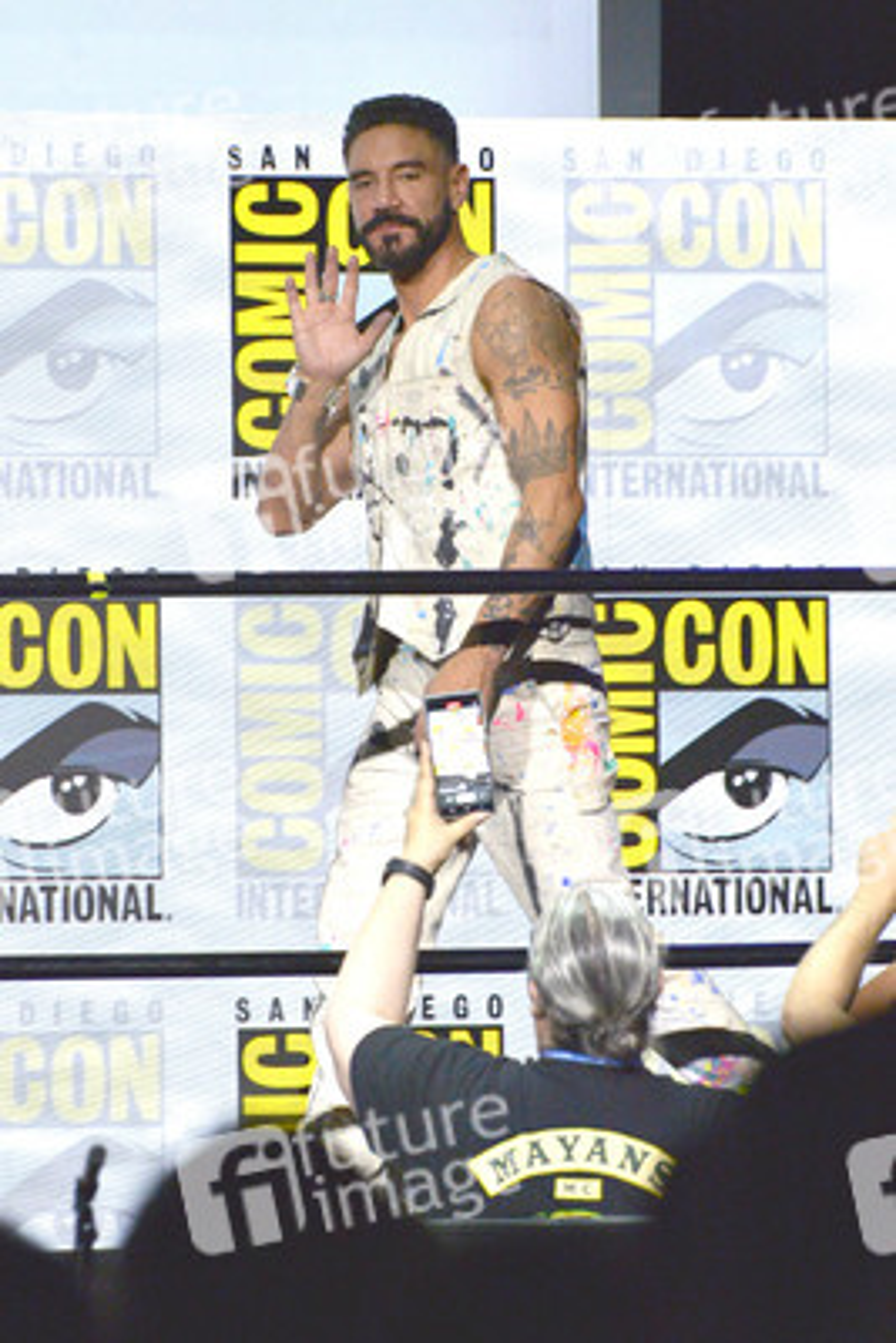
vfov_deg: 7.6
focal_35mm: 270
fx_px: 10071
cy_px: 672
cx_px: 448
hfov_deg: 5.1
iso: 1600
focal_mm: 270
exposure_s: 1/250
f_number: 6.3
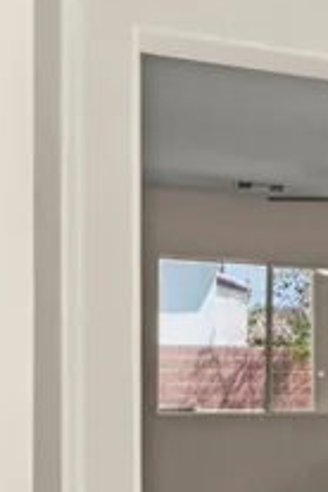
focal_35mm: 79
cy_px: 396
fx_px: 1080
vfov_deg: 25.2
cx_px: 958
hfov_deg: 11.3
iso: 200
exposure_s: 1/8
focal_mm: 16
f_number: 9
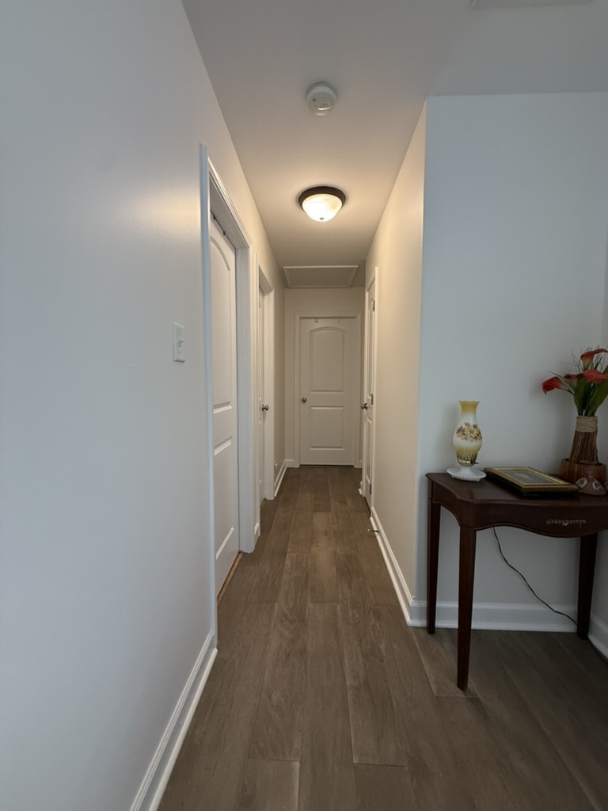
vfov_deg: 102.1
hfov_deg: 85.7
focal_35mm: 14
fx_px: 328
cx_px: 304
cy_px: 406
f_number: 2.2
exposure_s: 1/60
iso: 200
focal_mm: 2.22
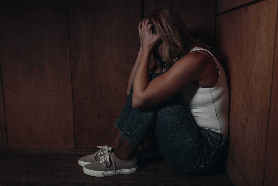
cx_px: 139
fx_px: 270
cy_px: 93
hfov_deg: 54.4
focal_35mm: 35
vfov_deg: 37.9
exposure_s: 1/200
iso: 125
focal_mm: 35
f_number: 3.2
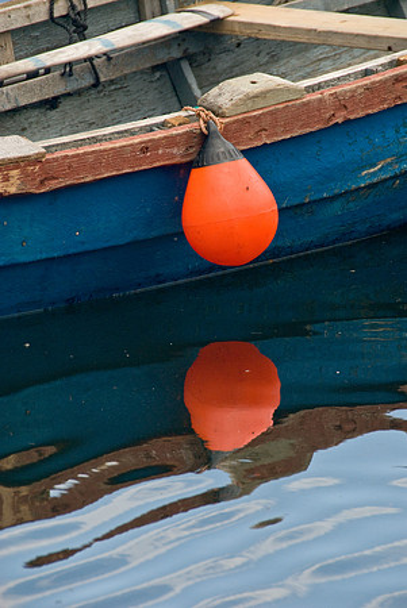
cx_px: 204
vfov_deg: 8.1
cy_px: 304
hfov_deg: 5.4
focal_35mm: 255
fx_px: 4314
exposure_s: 1/200
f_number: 8
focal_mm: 170
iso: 400
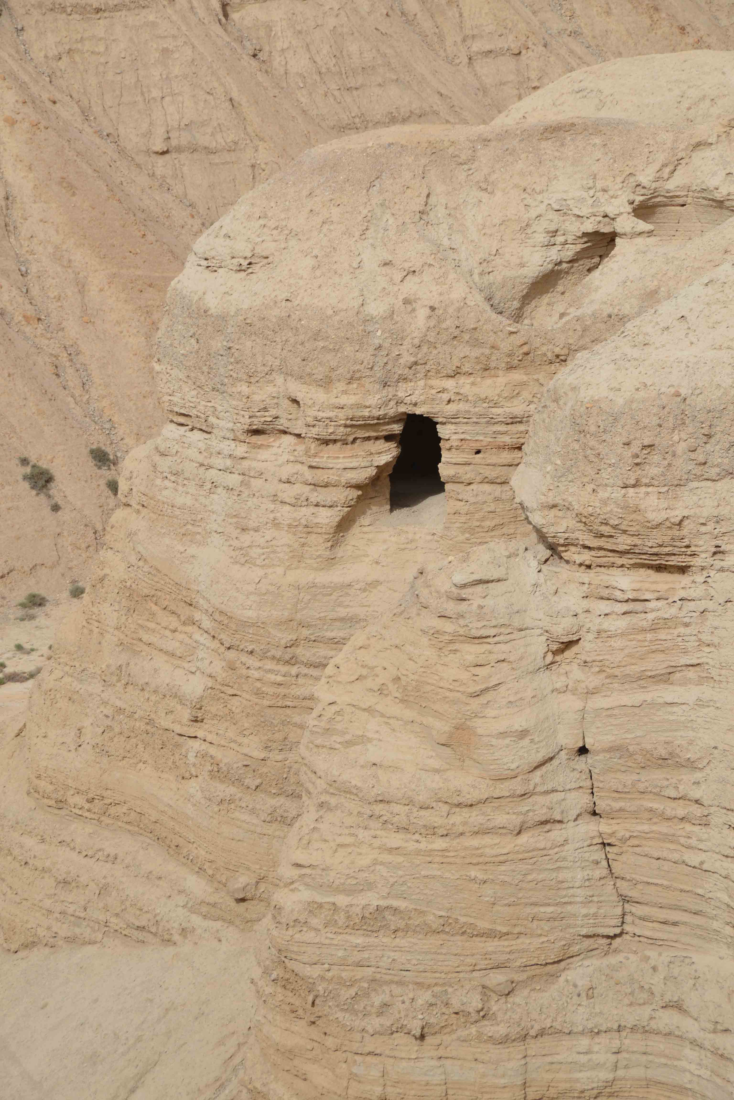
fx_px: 2752
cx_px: 367
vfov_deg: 22.6
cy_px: 550
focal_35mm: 90
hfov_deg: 15.2
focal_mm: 60
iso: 100
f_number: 8
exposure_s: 1/250
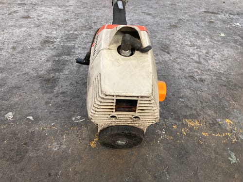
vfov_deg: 49.7
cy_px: 91
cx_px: 122
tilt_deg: -40.8
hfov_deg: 63.4
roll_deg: -4.6
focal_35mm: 28
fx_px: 197
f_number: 1.8
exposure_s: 1/60
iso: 125
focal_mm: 3.99
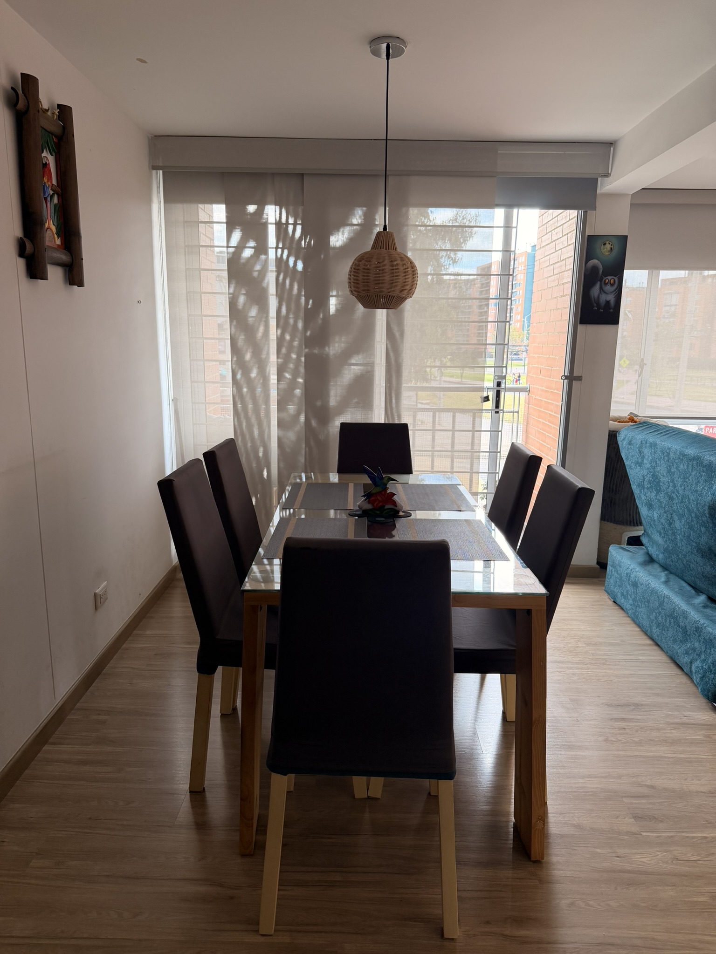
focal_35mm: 24
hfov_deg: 56.8
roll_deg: -1.4
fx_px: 662
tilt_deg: -12.0
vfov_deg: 71.6
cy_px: 477
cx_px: 358
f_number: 1.78
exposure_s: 1/120
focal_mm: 6.76
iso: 125
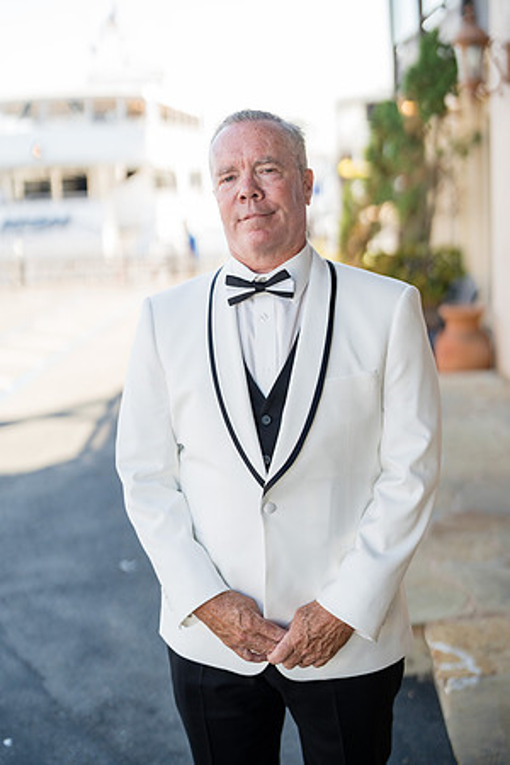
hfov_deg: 27.0
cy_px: 382
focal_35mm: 50
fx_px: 1062
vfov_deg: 39.6
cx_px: 255
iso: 800
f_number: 1.6
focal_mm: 50
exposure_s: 1/6400
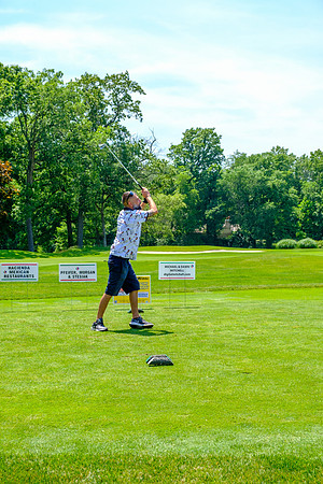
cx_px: 162
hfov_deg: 25.1
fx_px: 727
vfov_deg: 36.9
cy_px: 242
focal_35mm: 54
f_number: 5.6
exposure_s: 1/250
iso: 200
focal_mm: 35.8
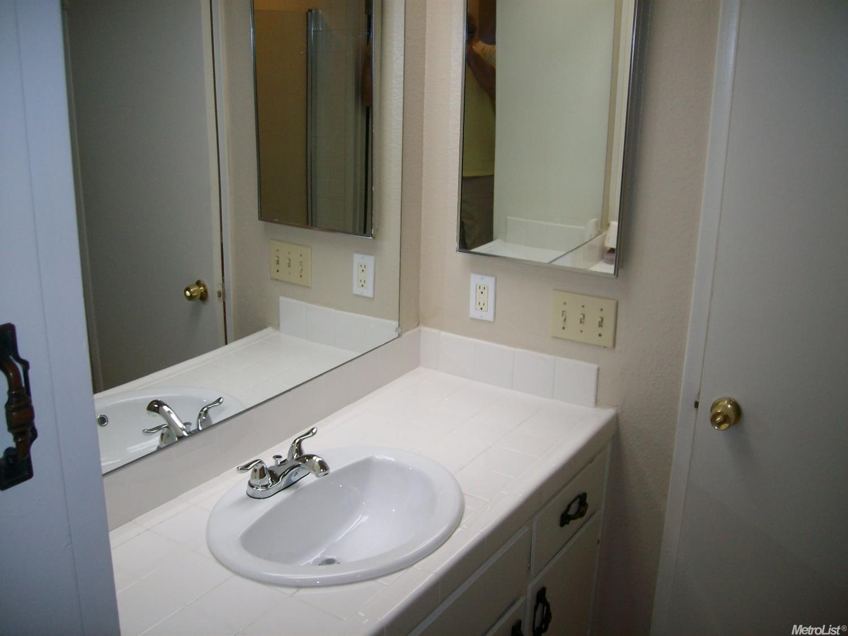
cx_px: 424
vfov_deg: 40.7
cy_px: 318
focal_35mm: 35
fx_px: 857
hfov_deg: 52.6
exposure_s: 1/48.4
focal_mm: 5.8
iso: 80
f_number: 2.8
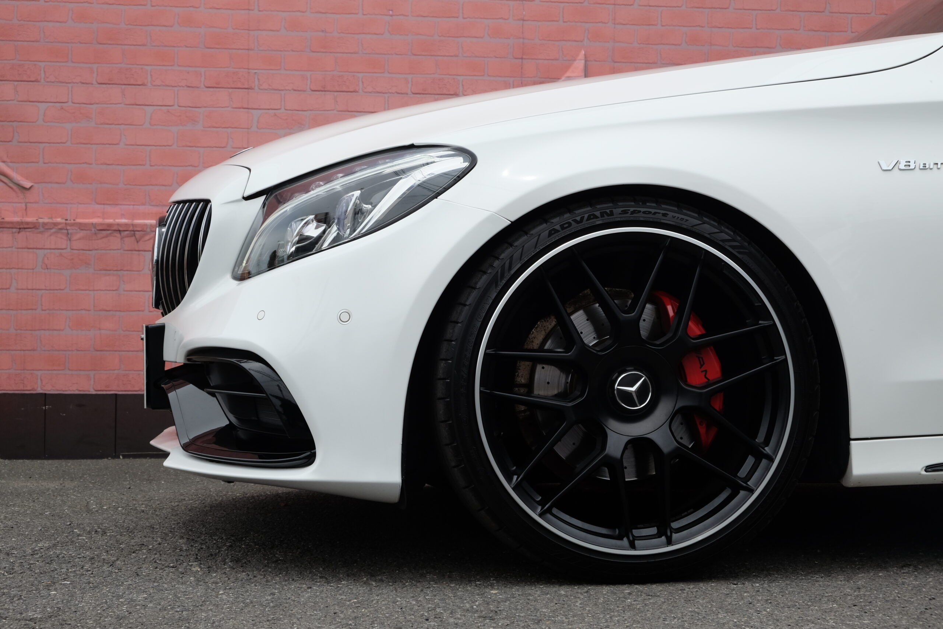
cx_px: 472
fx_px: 1912
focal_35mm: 73
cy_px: 314
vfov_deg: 18.7
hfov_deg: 27.7
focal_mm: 48.4
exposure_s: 1/400
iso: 400
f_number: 9
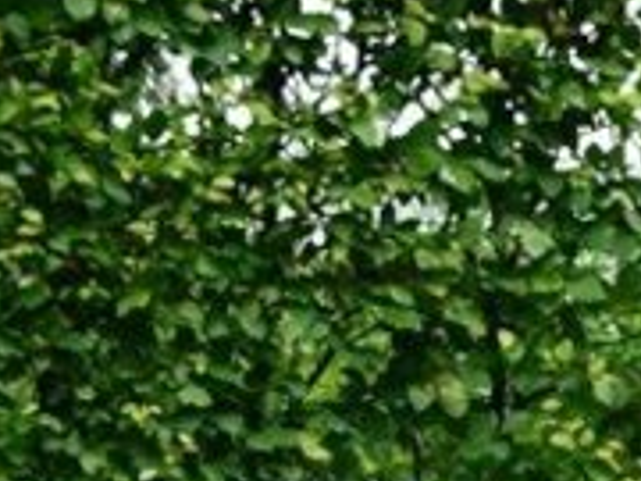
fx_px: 4448
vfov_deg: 5.9
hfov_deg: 7.6
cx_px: 1645
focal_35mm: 240
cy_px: 1208
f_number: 9
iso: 400
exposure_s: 1/125
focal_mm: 25
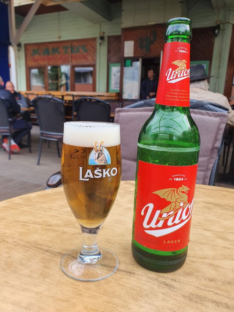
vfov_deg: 67.3
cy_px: 156
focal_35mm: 26
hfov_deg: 53.1
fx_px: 234
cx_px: 117
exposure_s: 1/169
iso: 50
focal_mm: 4.32
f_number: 2.4
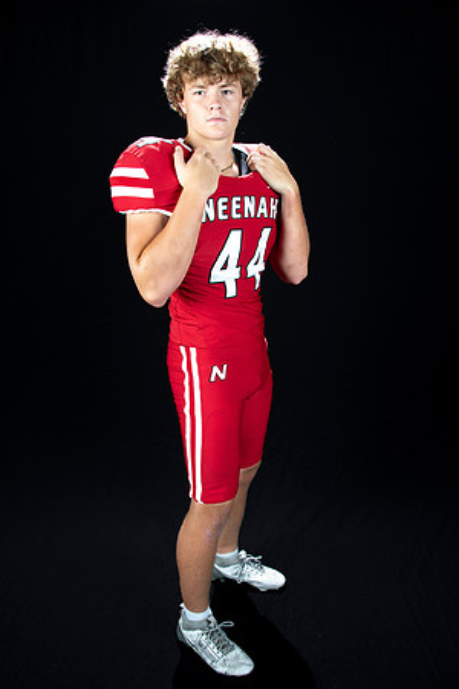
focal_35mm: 28
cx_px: 230
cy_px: 344
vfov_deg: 65.5
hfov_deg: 46.4
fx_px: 535
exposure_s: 1/160
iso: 320
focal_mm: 28
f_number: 9
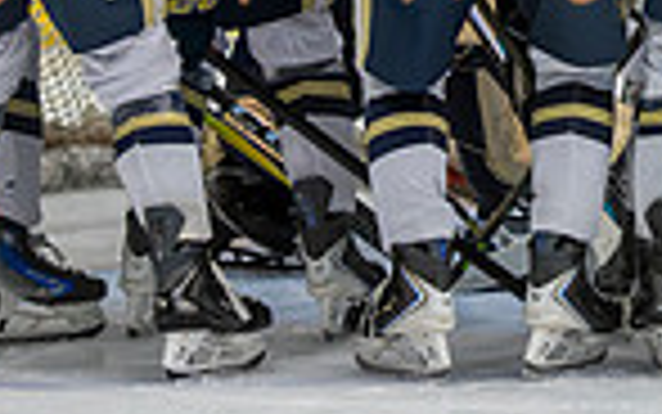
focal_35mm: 433
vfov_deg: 3.0
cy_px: -227
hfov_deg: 4.8
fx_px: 7815
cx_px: 810
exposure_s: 1/640
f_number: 3.2
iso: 2000
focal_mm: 98
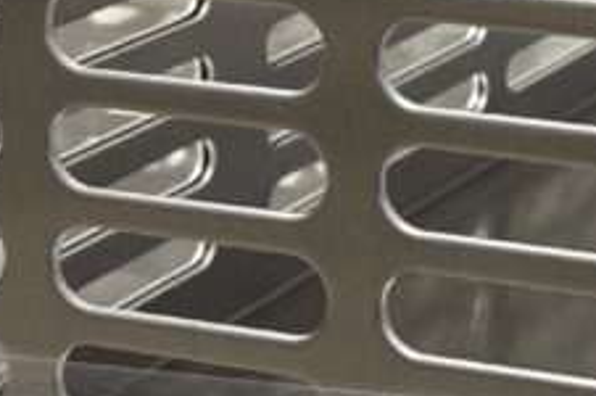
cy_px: -290
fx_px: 2662
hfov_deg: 12.1
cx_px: 920
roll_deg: -0.4
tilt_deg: -7.7
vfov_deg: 8.2
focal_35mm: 161
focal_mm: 6.76
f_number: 1.78
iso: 160
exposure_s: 1/60
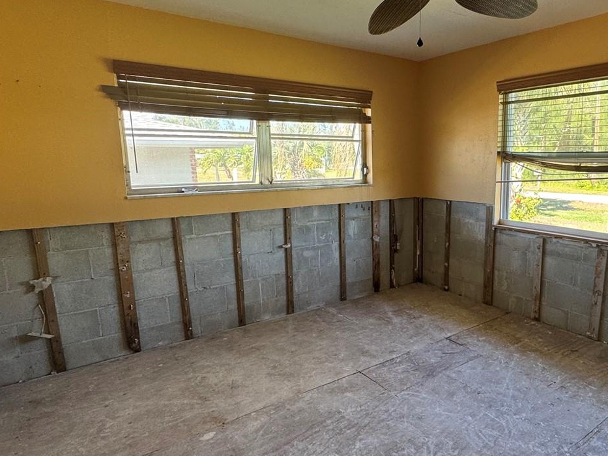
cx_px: 399
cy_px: 229
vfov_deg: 56.8
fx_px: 422
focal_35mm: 24
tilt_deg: -10.5
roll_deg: +0.0
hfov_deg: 69.8
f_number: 2.2
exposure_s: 1/99
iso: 100
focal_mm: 2.22
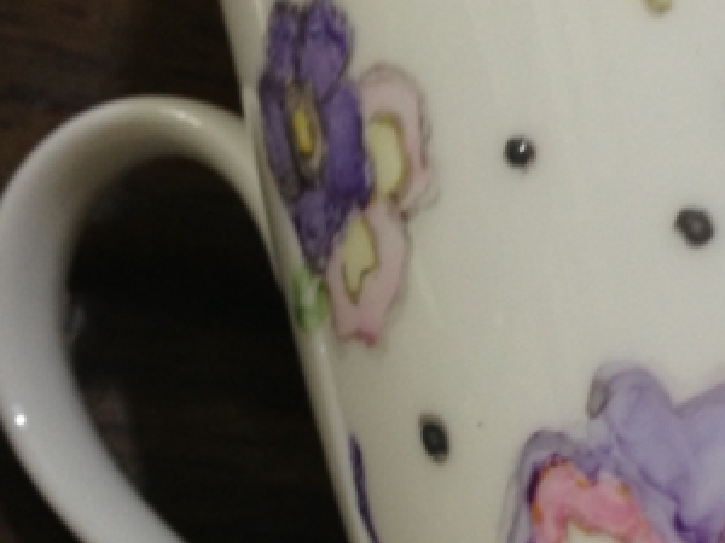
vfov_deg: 16.7
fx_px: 1843
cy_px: 379
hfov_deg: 21.8
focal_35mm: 88
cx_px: 628
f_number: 2.4
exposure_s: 1/20
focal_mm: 4.13
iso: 100
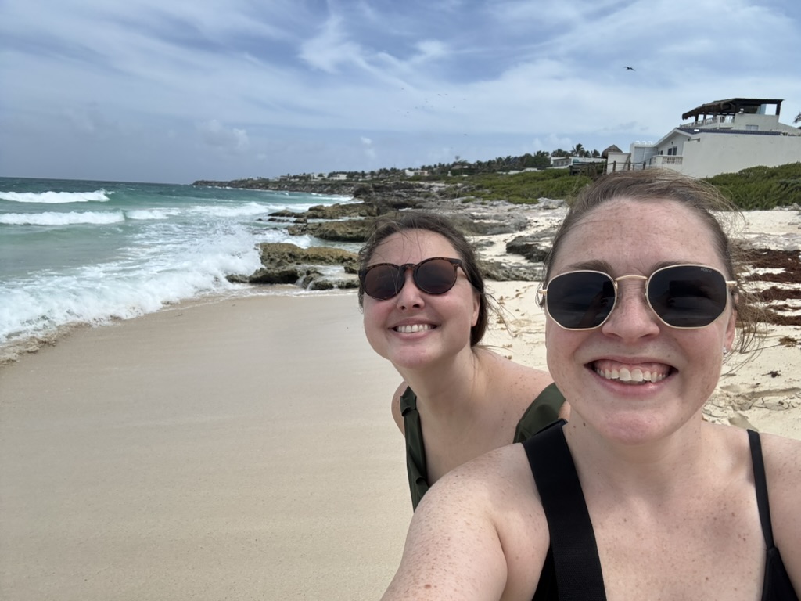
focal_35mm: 23
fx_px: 532
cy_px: 300
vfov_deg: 58.9
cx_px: 400
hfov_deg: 73.9
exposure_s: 1/1418
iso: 25
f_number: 1.9
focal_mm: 2.69
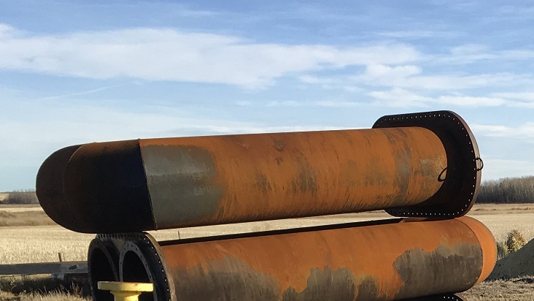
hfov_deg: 22.9
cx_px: 605
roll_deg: +0.2
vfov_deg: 12.8
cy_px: 519
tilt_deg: -18.2
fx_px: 1232
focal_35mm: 87
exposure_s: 1/962
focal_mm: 4.15
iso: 25
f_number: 2.2
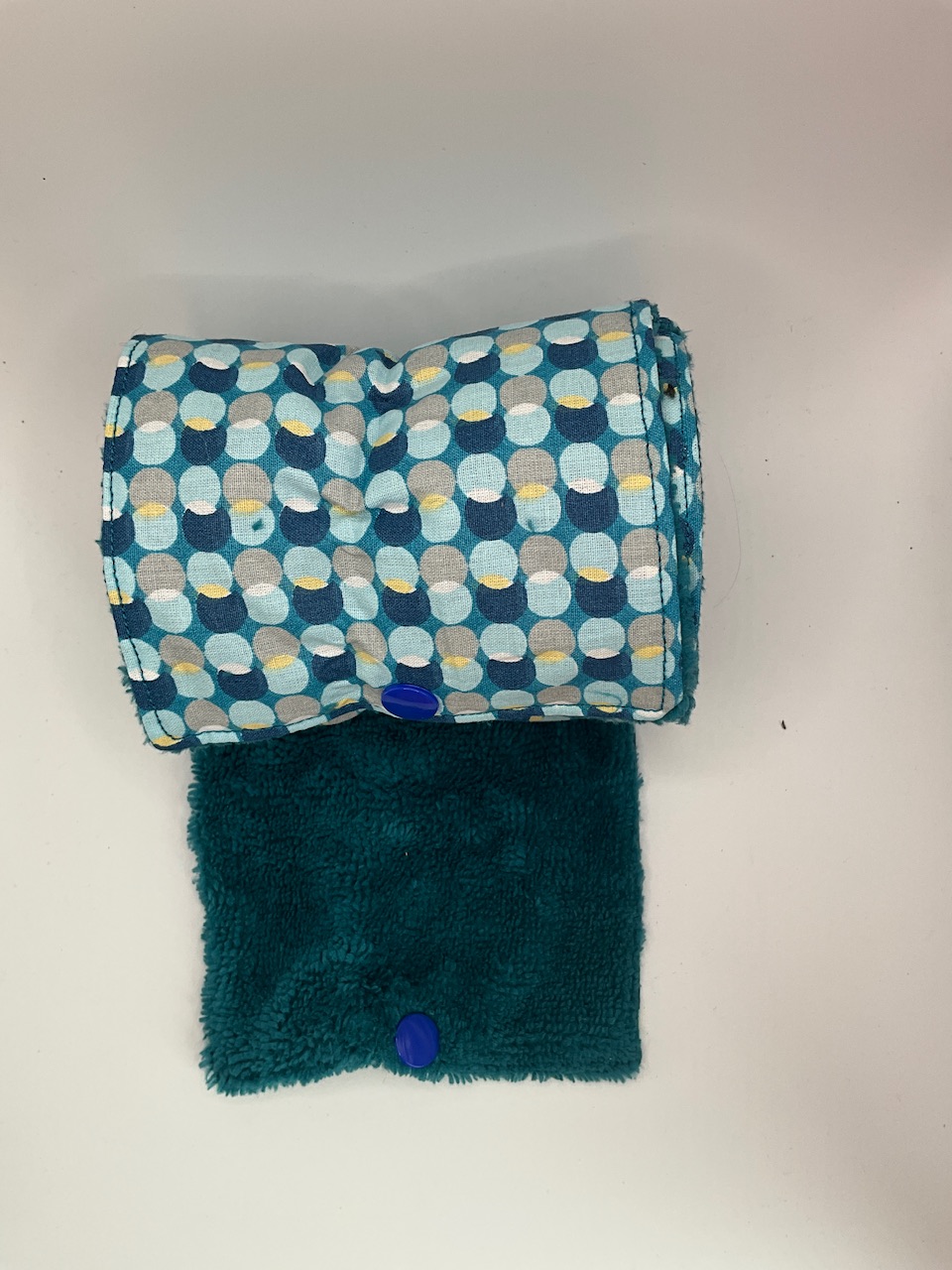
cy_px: 635
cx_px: 476
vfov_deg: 61.7
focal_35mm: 29
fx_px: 1063
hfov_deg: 48.2
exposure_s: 1/289
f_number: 1.8
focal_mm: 3
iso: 25
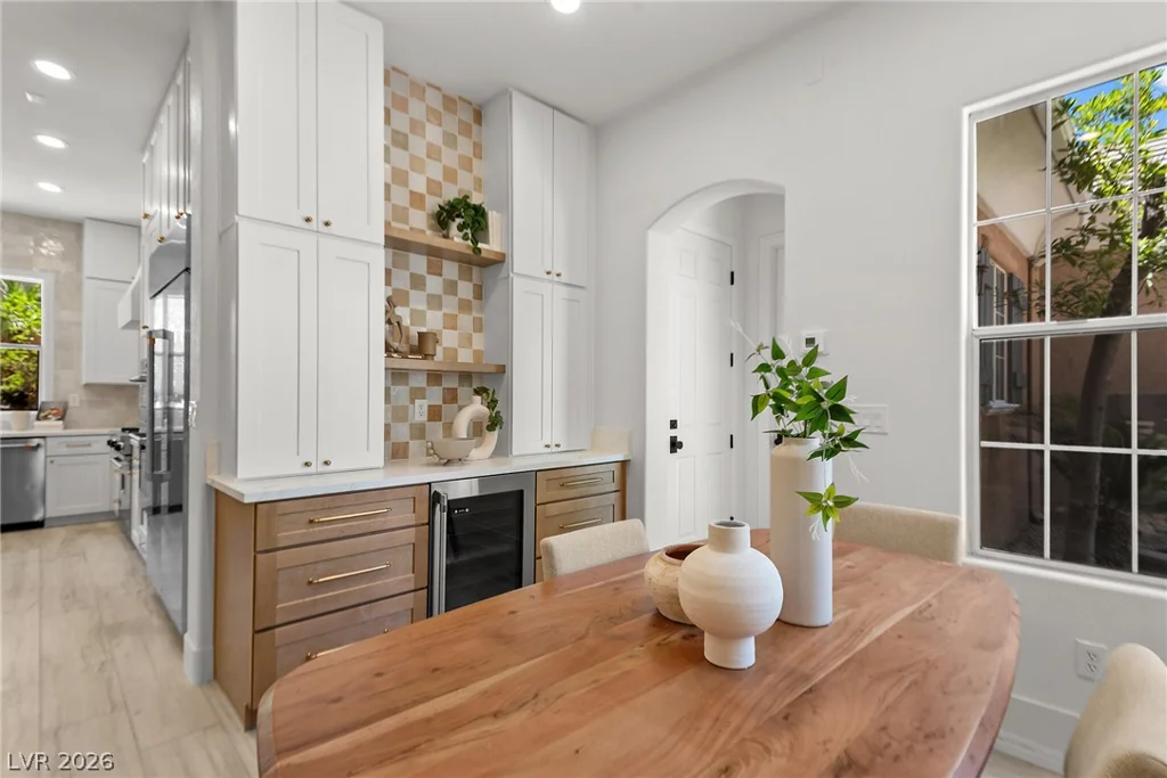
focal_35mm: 16
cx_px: 584
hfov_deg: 96.7
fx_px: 519
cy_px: 389
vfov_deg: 73.8
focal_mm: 16
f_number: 8
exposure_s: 1/6
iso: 100
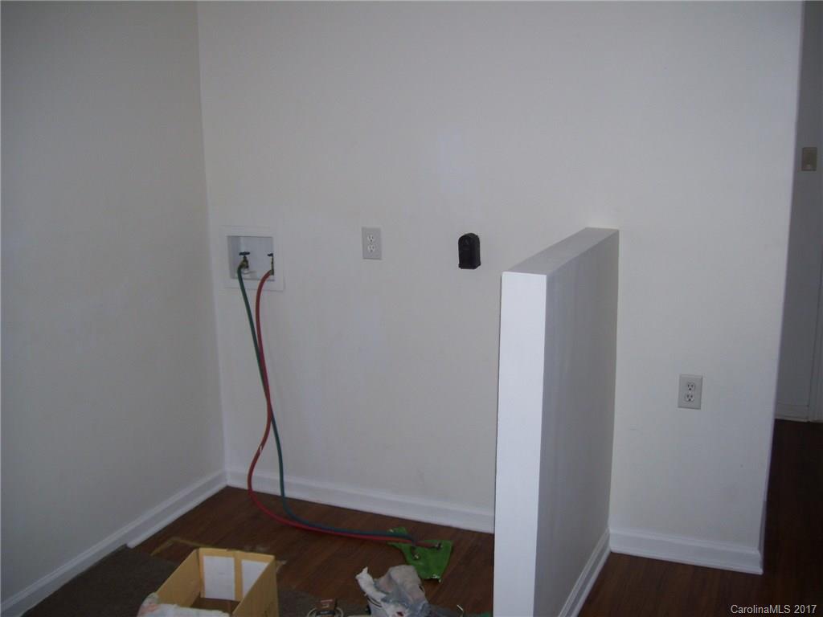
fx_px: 856
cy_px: 308
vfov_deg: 39.7
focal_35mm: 36
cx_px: 412
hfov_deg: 51.4
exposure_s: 1/60
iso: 80
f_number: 2.7
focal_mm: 6
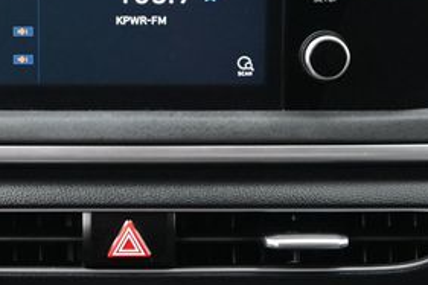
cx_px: 84
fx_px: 2032
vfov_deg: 8.0
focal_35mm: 171
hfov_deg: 12.0
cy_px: 155
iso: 3200
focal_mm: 50
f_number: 6.3
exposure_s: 1/125
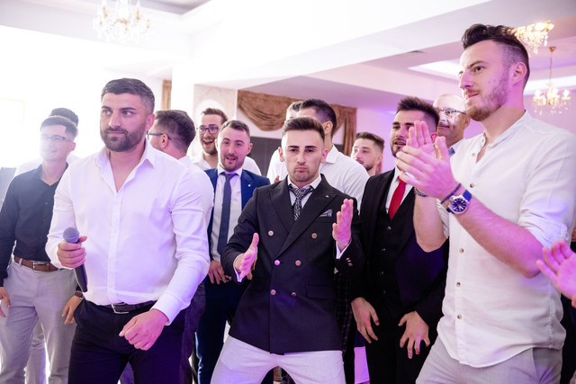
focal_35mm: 35
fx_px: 560
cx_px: 288
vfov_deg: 37.9
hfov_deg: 54.4
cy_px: 192
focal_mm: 23
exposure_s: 1/200
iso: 1000
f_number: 2
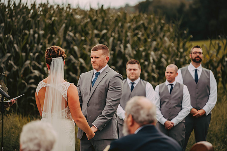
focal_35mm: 135
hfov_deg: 15.2
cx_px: 114
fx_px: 851
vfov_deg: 10.2
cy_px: 76
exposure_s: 1/1600
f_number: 2.8
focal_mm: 135
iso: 200
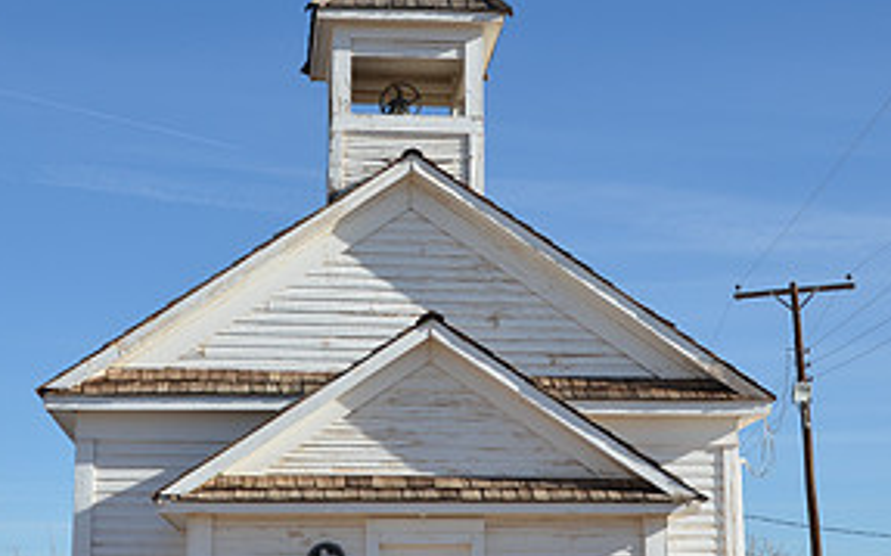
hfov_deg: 27.9
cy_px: 311
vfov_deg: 17.6
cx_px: 435
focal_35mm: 74
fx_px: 1796
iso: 200
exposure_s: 1/200
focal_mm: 24
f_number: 7.1
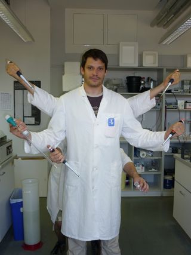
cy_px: 128
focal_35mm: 33
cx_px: 96
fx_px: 243
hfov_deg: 42.9
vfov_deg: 55.4
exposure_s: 1/60
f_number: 2.8
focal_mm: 5.5
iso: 100
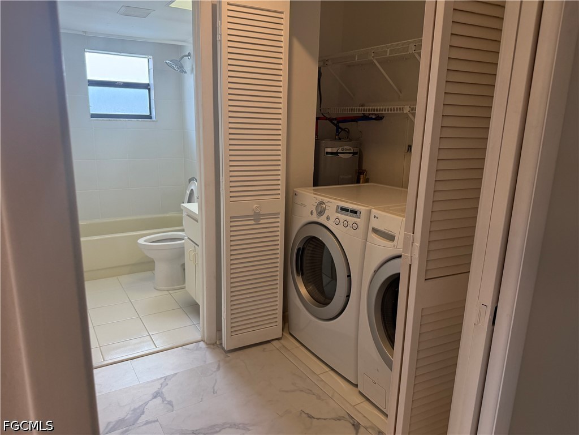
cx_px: 290
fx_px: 401
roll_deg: -2.2
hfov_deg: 71.6
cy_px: 218
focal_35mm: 24
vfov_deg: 56.8
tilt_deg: -13.7
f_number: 1.78
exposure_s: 1/178
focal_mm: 6.76
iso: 200
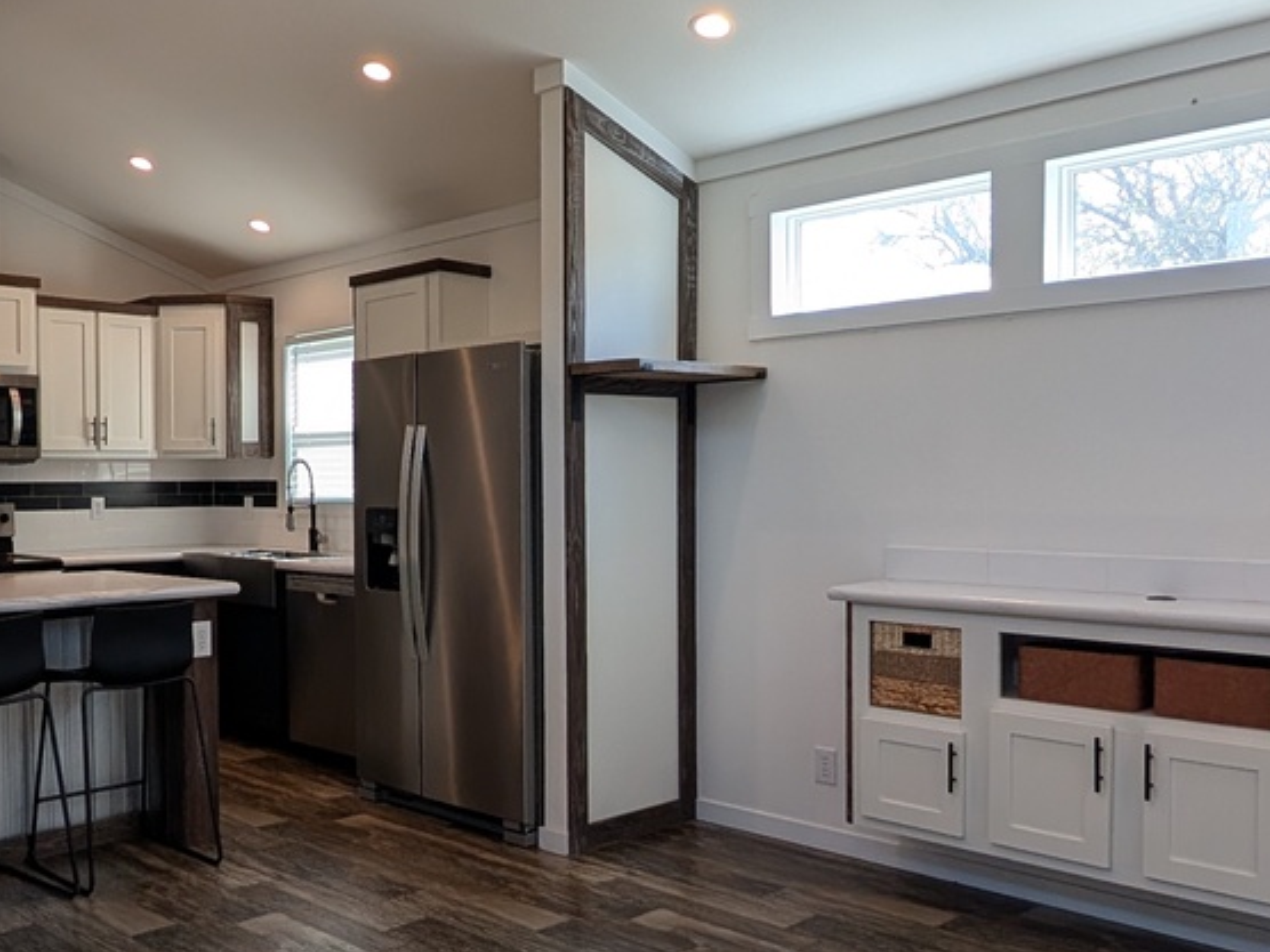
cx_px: 304
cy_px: 516
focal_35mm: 31
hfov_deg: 55.3
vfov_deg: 45.4
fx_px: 1137
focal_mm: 2.02
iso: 48
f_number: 1.7
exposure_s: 1/164
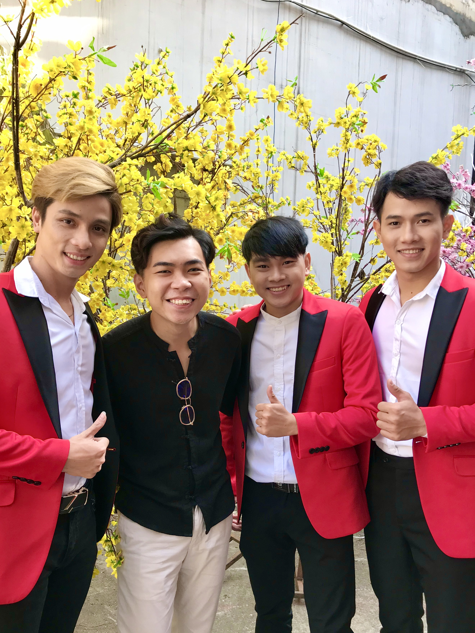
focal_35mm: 32
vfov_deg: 56.8
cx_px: 223
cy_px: 342
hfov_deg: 44.1
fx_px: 586
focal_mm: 3.99
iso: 20
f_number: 1.8
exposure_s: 1/126
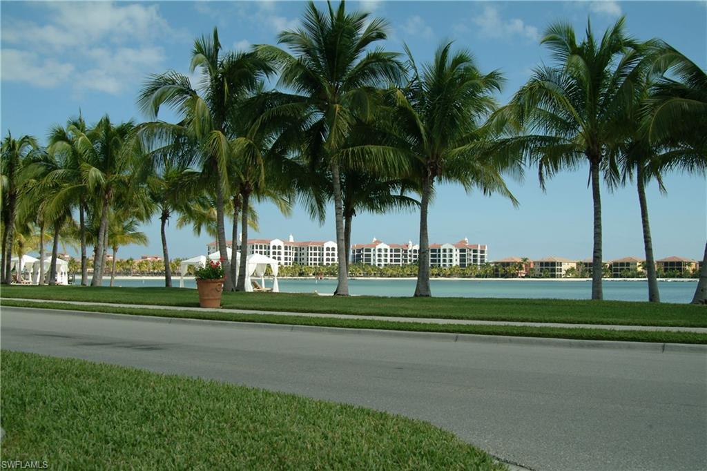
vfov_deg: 36.8
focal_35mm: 36
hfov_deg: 53.1
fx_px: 707
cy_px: 236
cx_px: 354
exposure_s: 1/250
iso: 100
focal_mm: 24
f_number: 8
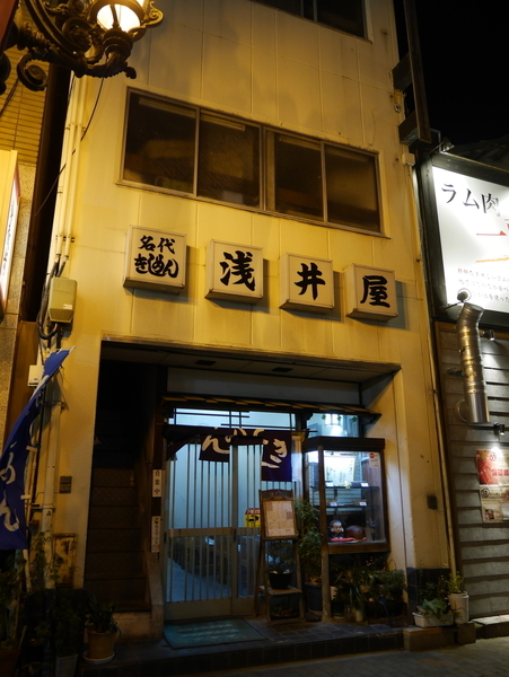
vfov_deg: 63.4
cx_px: 254
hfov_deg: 49.8
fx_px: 548
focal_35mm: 28
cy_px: 338
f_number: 3.6
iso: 800
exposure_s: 1/25
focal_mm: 14
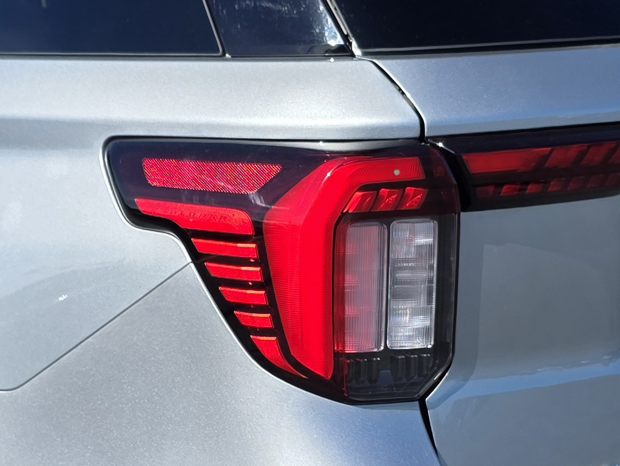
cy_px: 297
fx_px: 1523
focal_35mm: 85
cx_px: 248
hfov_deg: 23.0
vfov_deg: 17.3
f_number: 1.7
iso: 80
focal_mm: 6.3
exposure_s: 1/4057
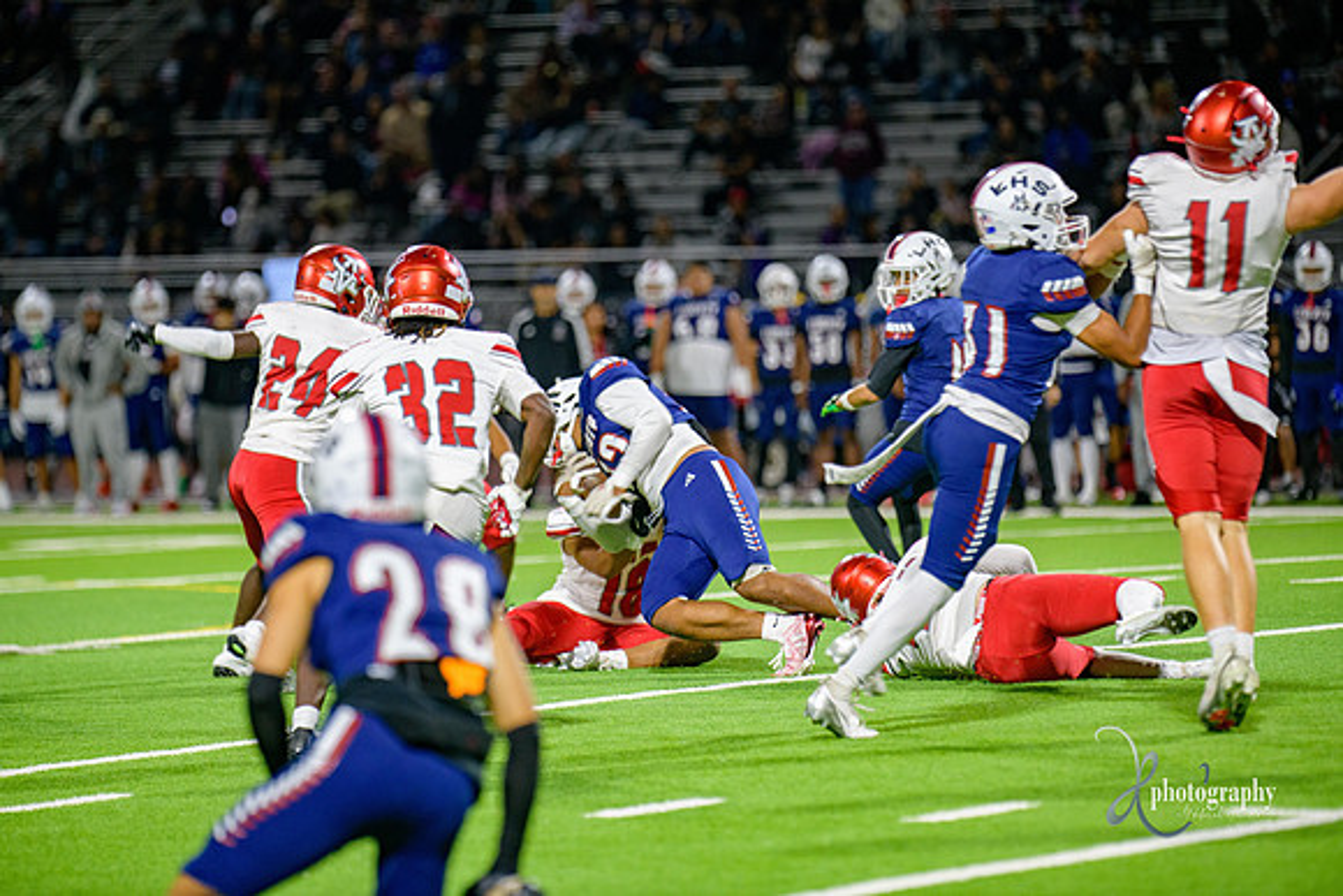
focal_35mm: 240
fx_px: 8955
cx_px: 672
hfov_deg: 8.6
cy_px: 448
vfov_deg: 5.7
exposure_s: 1/250
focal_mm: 240
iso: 2000
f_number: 2.8
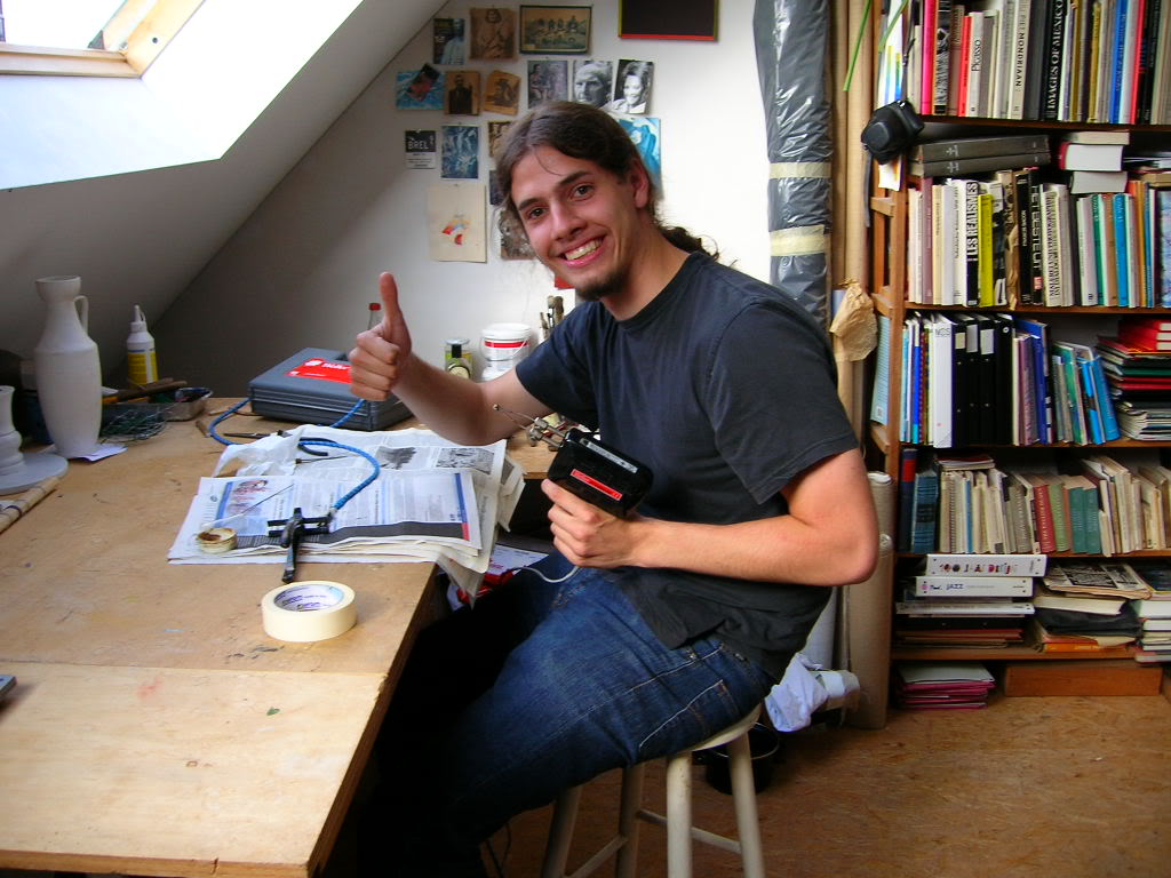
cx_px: 586
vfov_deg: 41.8
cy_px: 439
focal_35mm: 34
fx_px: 1150
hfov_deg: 54.0
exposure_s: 1/76.2
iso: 50
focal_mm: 5.7
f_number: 2.9
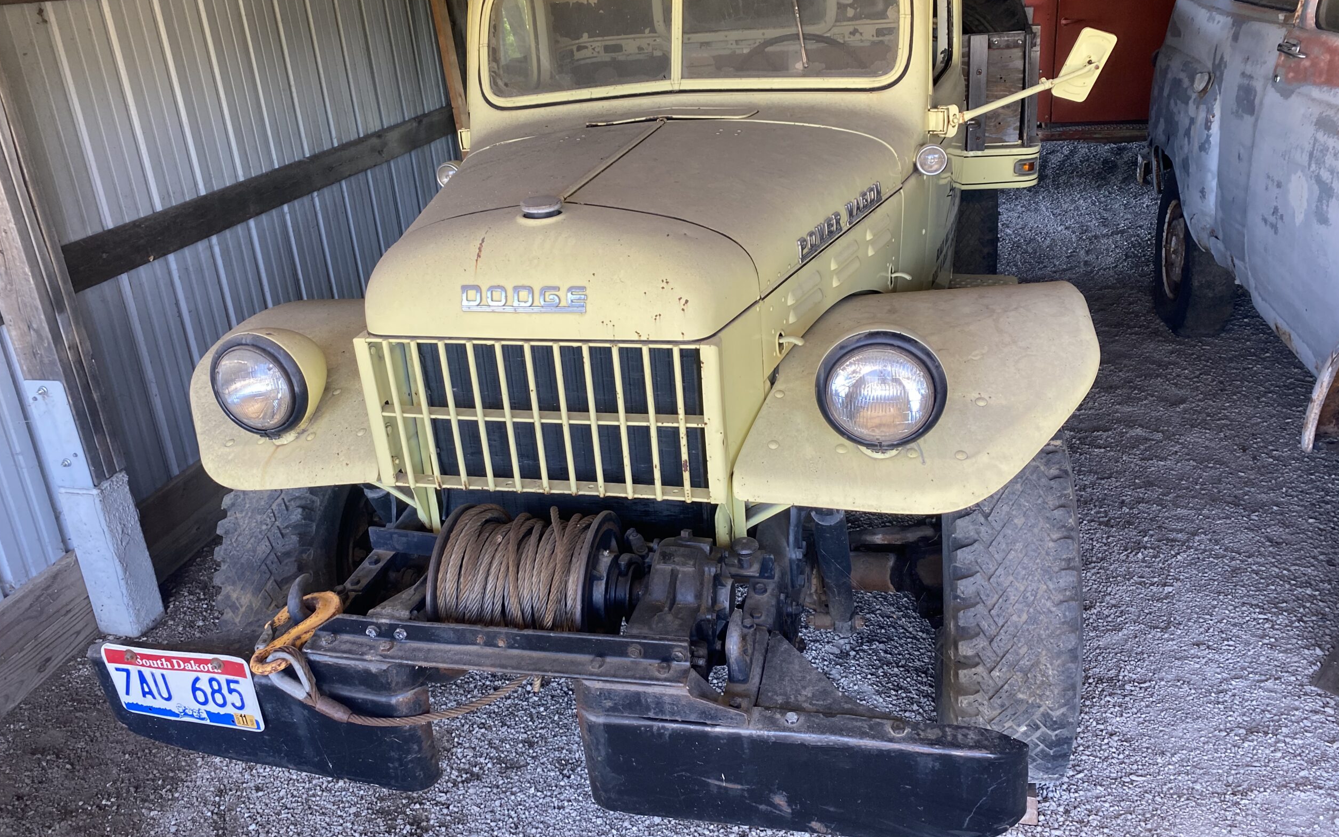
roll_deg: +5.7
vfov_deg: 44.3
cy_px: 341
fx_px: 1022
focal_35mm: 28
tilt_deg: -20.1
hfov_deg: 66.5
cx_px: 664
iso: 100
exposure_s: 1/120
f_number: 1.8
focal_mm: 4.25
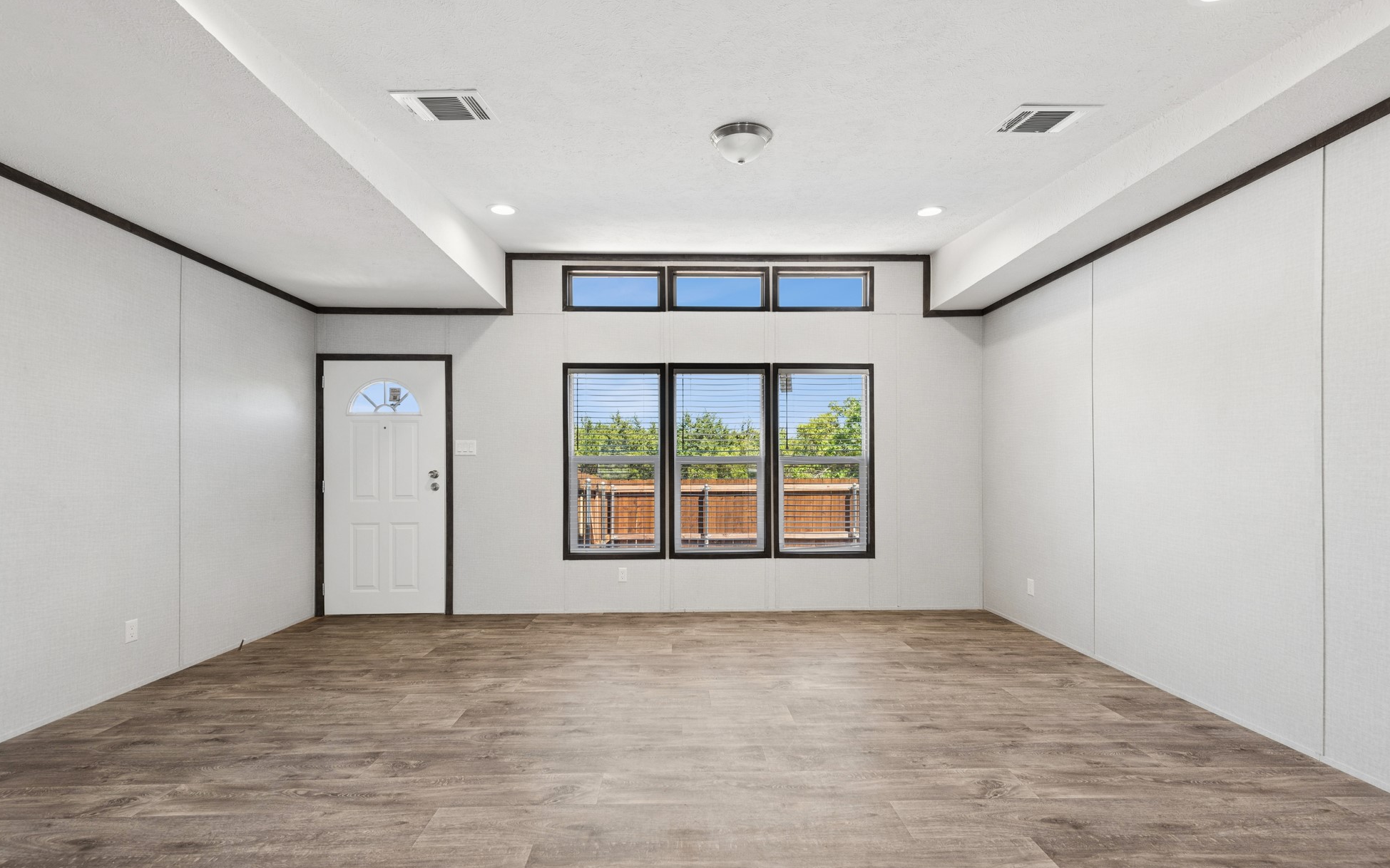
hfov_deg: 101.5
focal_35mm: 15
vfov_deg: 74.7
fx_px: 568
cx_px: 702
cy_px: 461
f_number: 8
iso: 400
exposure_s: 1/60
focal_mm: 14
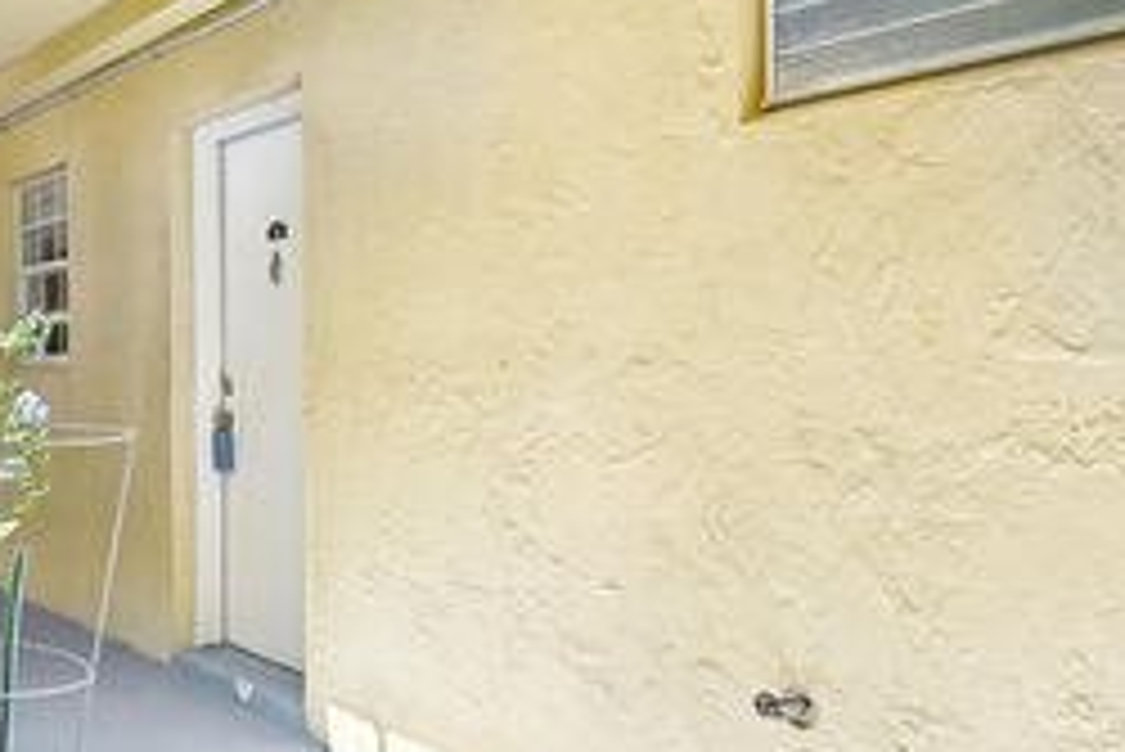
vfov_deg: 30.6
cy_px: 390
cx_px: 166
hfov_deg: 41.8
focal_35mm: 44
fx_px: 1376
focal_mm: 22
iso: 100
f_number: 8
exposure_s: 1/25
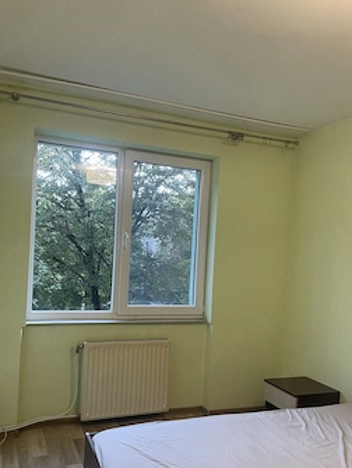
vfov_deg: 58.1
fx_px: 420
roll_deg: -3.0
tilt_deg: -1.9
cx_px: 176
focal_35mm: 31
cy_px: 267
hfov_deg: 45.5
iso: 64
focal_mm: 4.2
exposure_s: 1/50
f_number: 1.6
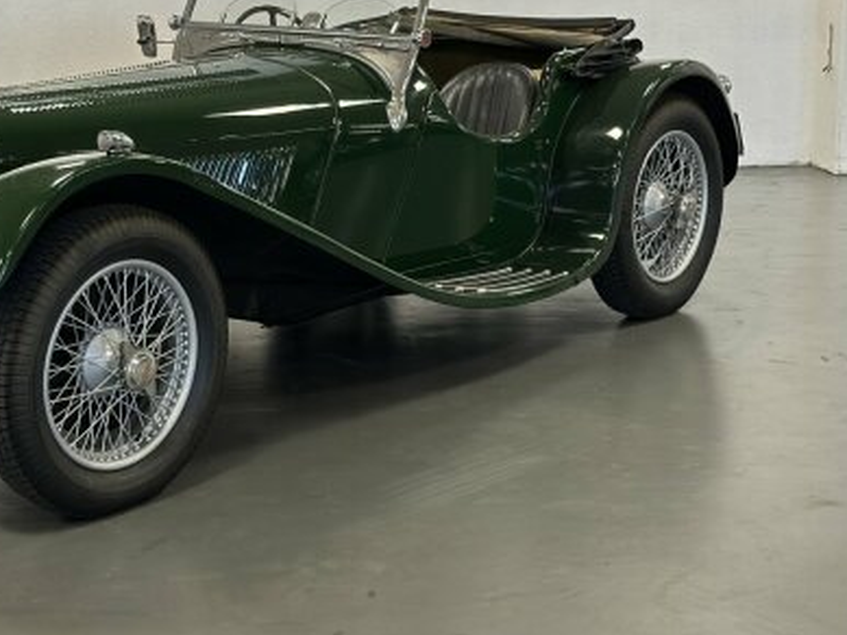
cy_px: 254
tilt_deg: -12.2
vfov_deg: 18.7
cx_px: 211
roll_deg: +0.6
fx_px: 1934
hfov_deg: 24.4
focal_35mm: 79
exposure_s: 1/62
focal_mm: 6.86
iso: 125
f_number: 1.78
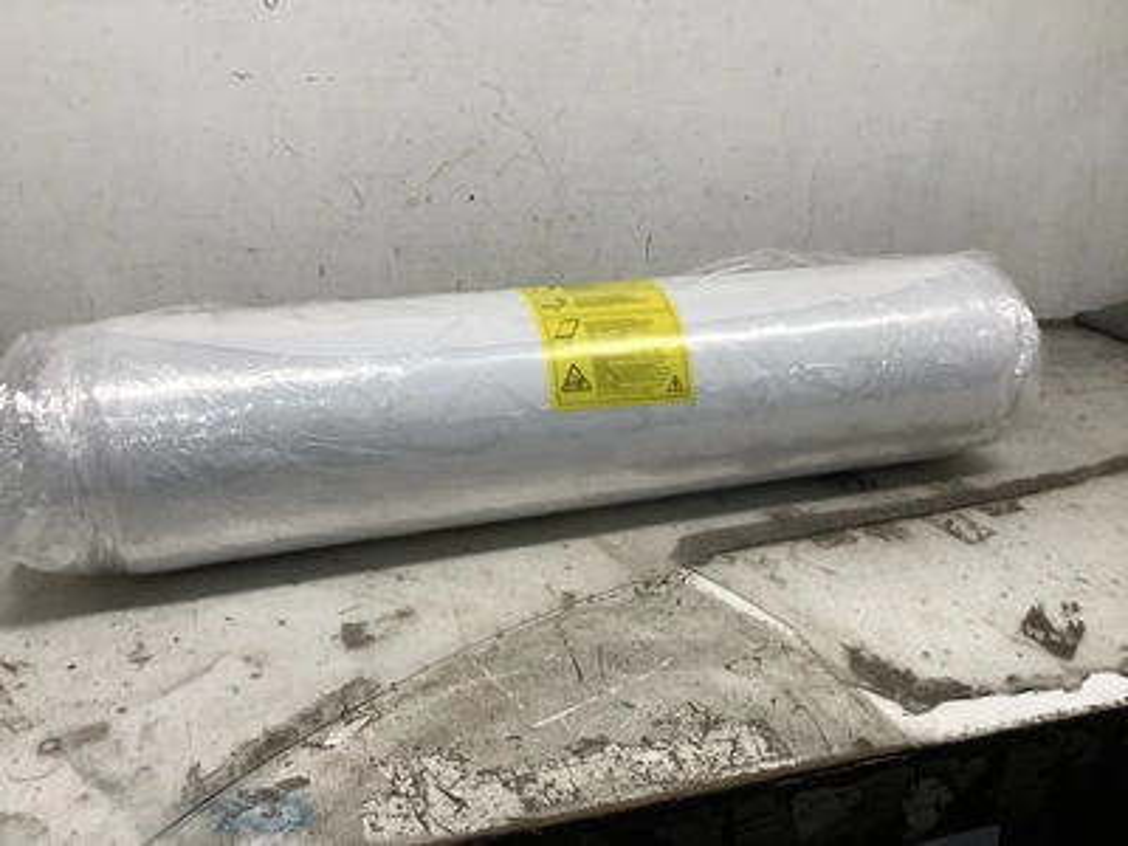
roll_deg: +0.0
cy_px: 423
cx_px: 564
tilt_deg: -25.2
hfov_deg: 58.4
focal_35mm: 31
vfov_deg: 45.4
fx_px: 1010
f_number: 2.4
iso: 50
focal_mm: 3.3
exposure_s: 1/120
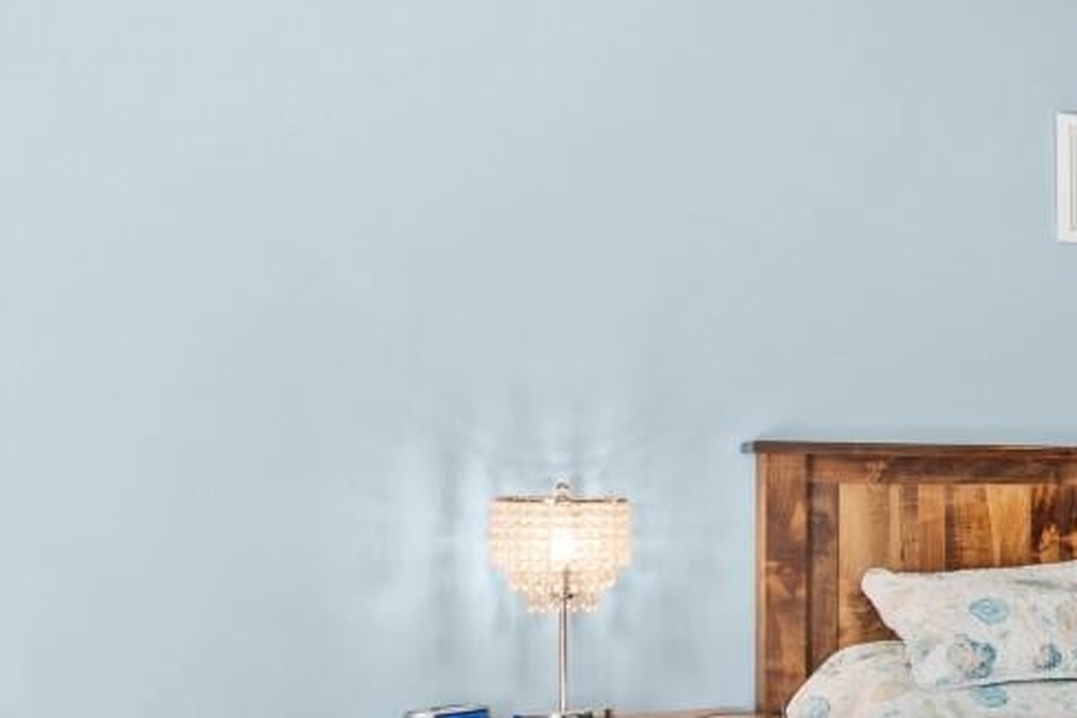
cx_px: 1733
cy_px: 480
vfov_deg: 25.4
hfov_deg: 25.1
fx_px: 1585
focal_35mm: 53
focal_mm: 11
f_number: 4.8
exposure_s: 1/5
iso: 100
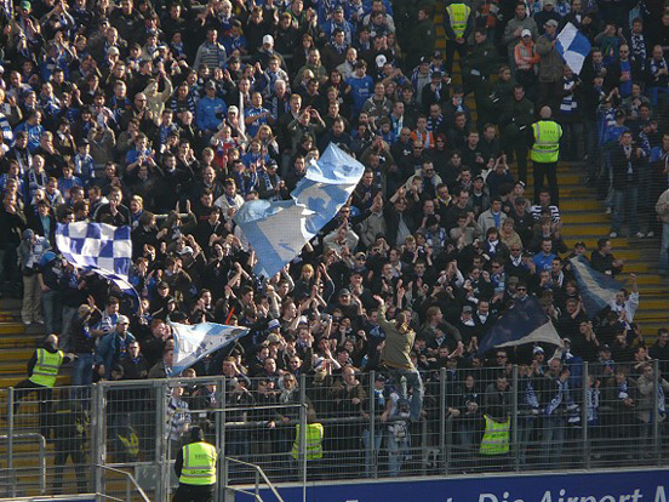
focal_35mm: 504
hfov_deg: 3.9
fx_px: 9740
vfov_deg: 3.0
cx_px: 334
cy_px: 251
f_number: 4.2
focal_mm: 82.8
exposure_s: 1/200
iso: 100
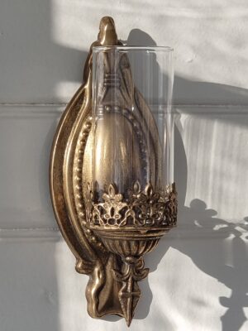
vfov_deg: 27.0
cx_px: 124
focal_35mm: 72
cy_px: 166
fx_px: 688
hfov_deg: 20.4
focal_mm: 9
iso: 50
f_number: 2.4
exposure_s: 1/1164
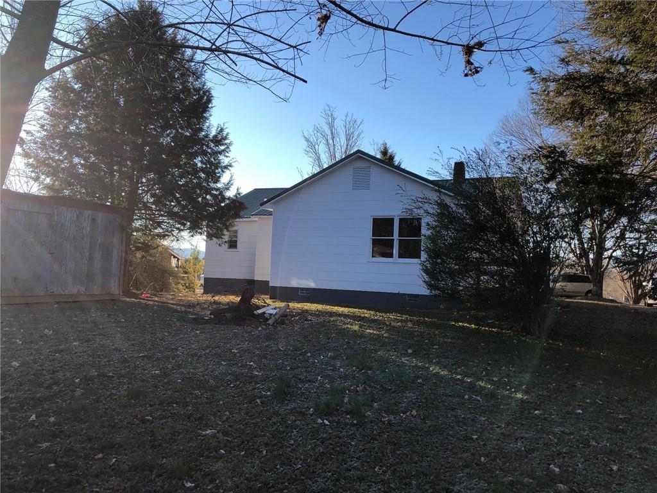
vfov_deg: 49.7
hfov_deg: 63.4
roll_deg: -1.6
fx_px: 531
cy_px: 246
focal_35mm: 28
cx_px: 328
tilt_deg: +2.3
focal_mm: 3.99
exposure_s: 1/771
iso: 20
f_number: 1.8
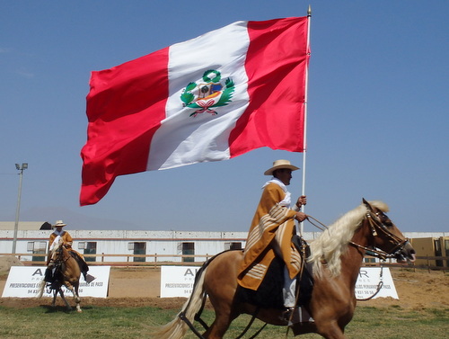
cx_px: 224
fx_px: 364
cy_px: 170
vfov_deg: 49.9
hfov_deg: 63.3
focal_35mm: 28
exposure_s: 1/320
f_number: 11
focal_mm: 5
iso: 125
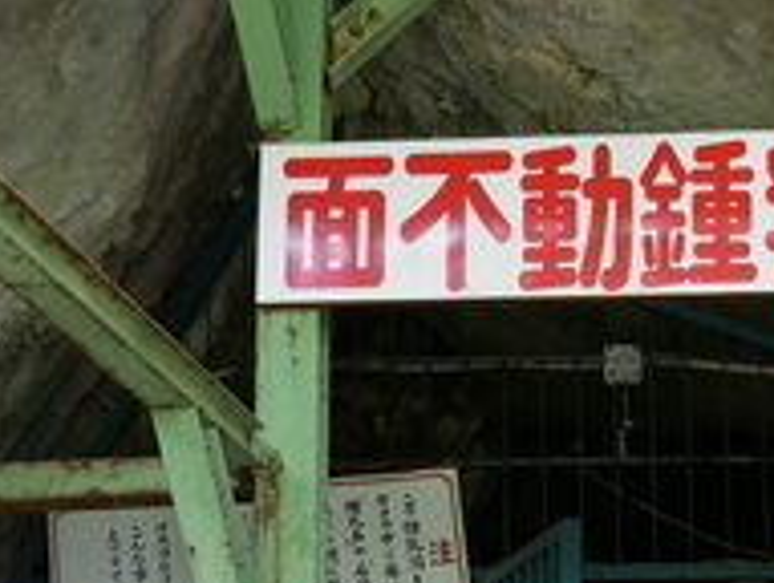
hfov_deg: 17.2
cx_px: 616
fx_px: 2531
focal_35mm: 113
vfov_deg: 12.9
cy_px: 650
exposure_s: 1/60
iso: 500
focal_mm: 18
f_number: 3.9
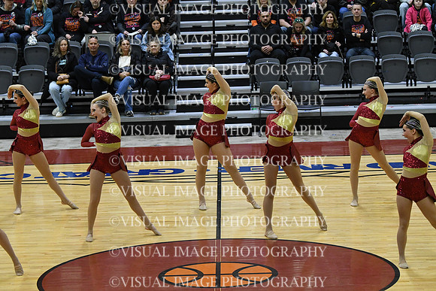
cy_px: 146
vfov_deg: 9.7
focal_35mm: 142
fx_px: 1720
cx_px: 218
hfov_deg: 14.4
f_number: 4
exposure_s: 1/500
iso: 5000
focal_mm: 95
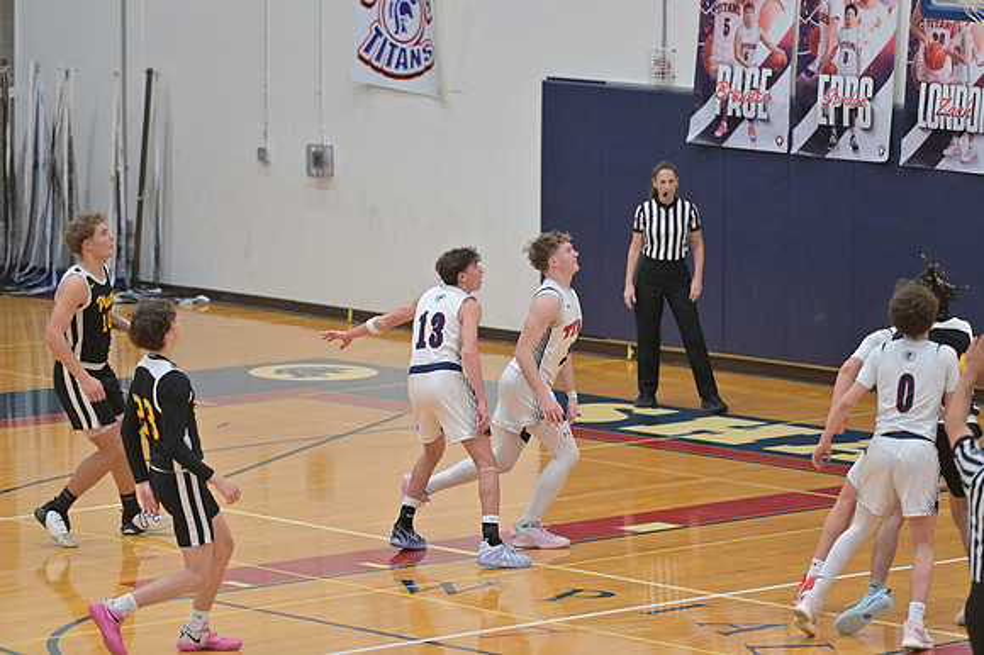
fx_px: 5463
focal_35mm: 200
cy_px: 328
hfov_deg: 10.3
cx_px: 492
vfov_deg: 6.9
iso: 4000
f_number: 4
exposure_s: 1/800
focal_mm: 200
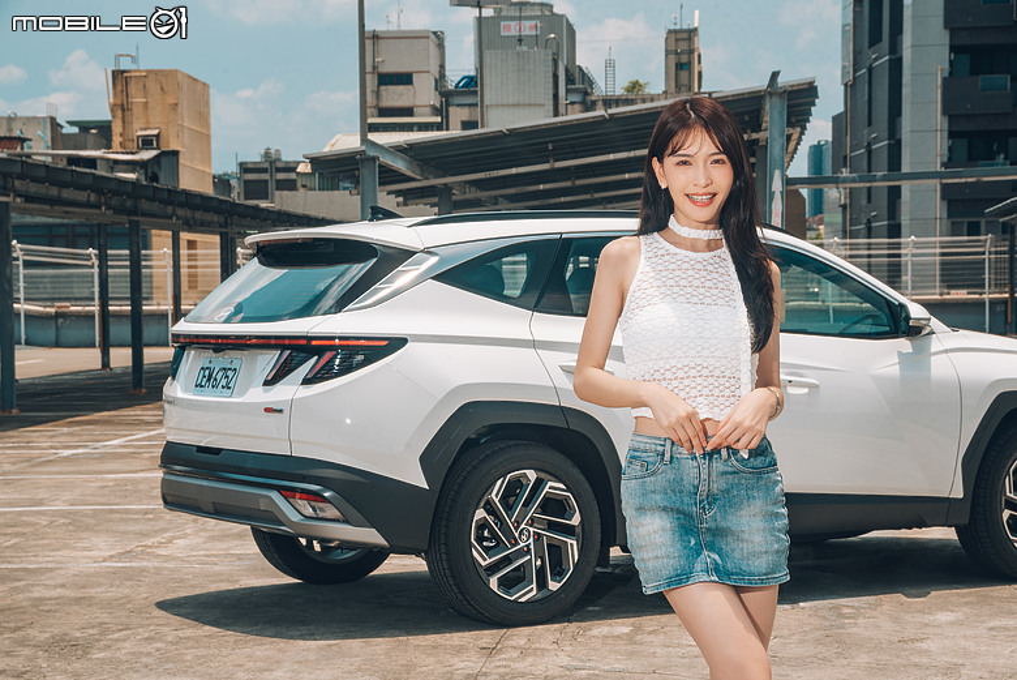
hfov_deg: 24.7
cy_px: 340
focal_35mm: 82
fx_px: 2318
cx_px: 508
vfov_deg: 16.7
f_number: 5.6
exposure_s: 1/60
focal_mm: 82
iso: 100
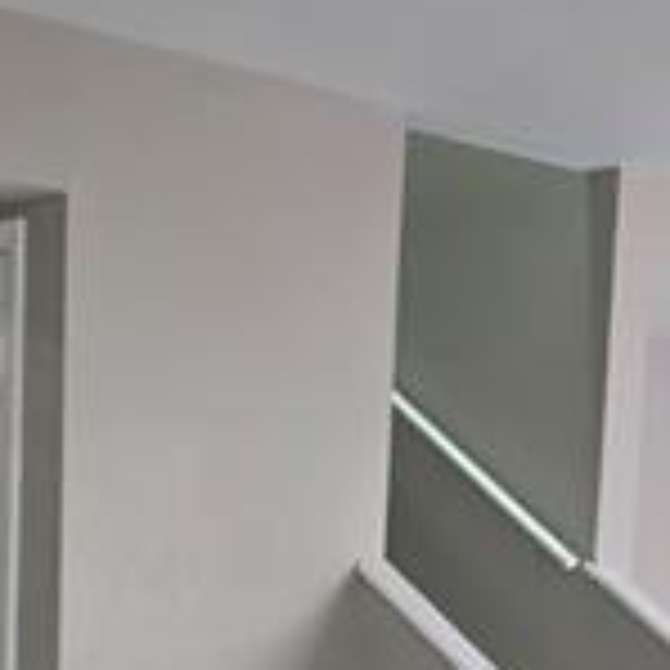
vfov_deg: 20.7
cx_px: 171
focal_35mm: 79
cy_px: 769
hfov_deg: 21.7
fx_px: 1730
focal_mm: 2.2
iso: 200
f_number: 1.9
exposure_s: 1/60
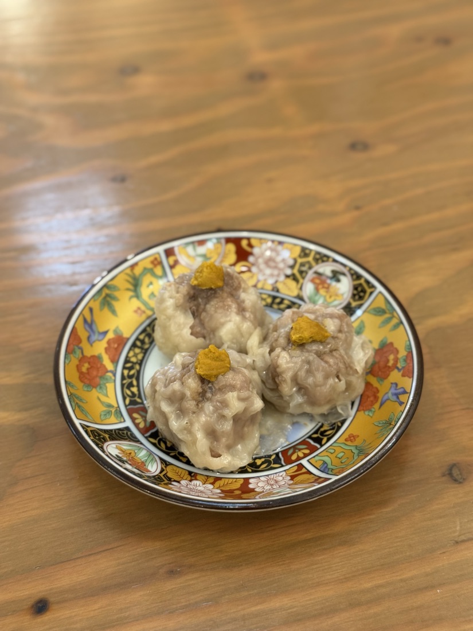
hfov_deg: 30.3
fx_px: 875
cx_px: 236
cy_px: 316
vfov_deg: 39.7
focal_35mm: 48
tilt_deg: -46.0
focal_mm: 6.76
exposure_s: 1/60
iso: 160
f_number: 1.78
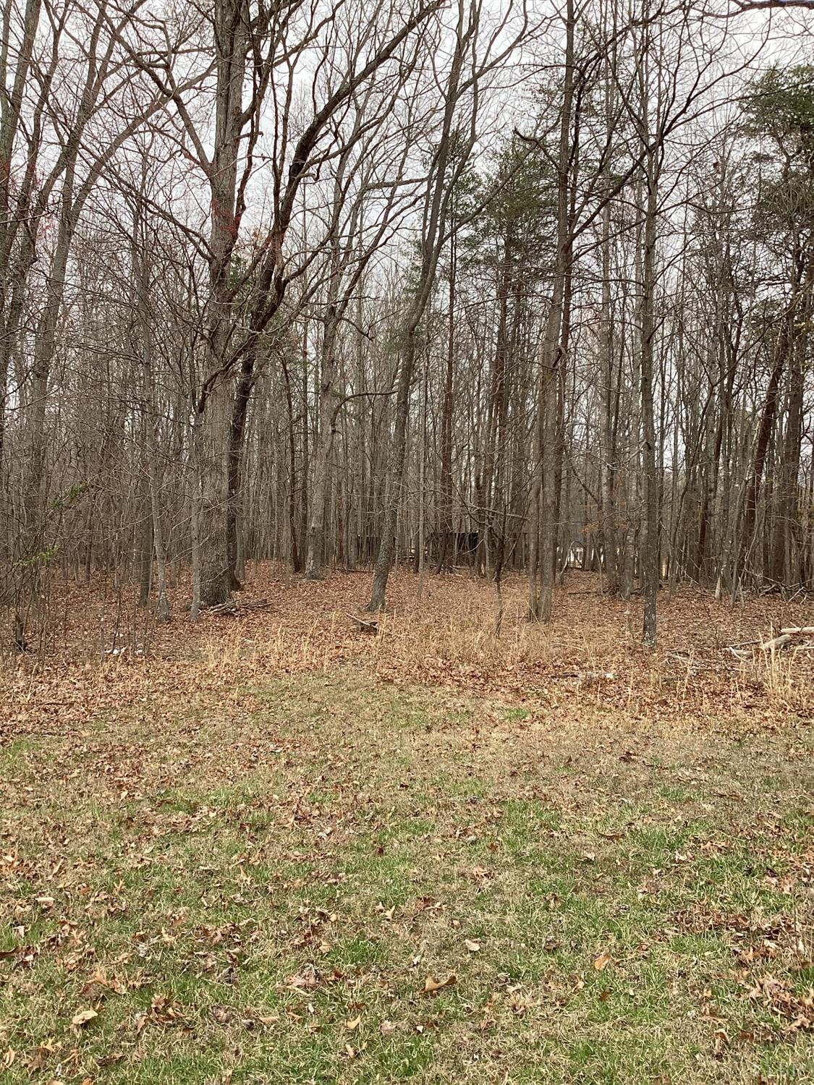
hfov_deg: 45.4
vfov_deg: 58.4
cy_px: 542
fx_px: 972
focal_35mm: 31
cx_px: 407
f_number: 2.4
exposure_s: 1/382
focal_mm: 3.3
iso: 25
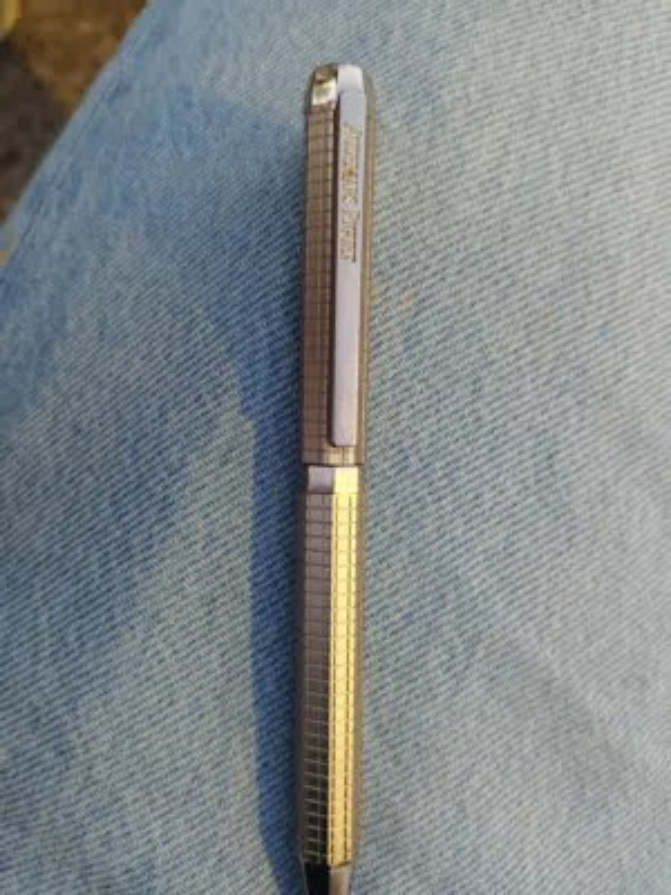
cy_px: 448
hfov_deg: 58.9
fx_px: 594
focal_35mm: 23
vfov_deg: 73.9
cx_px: 336
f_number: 1.6
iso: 1059
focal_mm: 4.09
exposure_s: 1/33.3
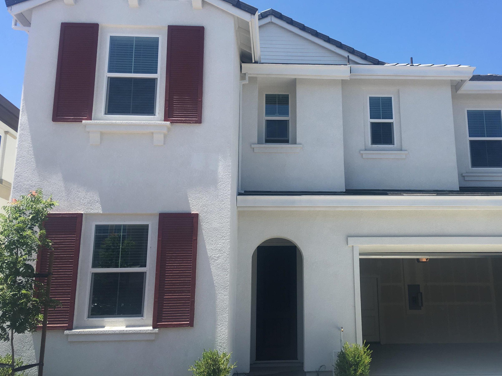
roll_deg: -0.3
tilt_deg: +14.3
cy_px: 190
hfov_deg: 49.7
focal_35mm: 37
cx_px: 314
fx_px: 537
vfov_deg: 38.7
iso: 25
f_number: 2.2
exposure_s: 1/894
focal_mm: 4.15
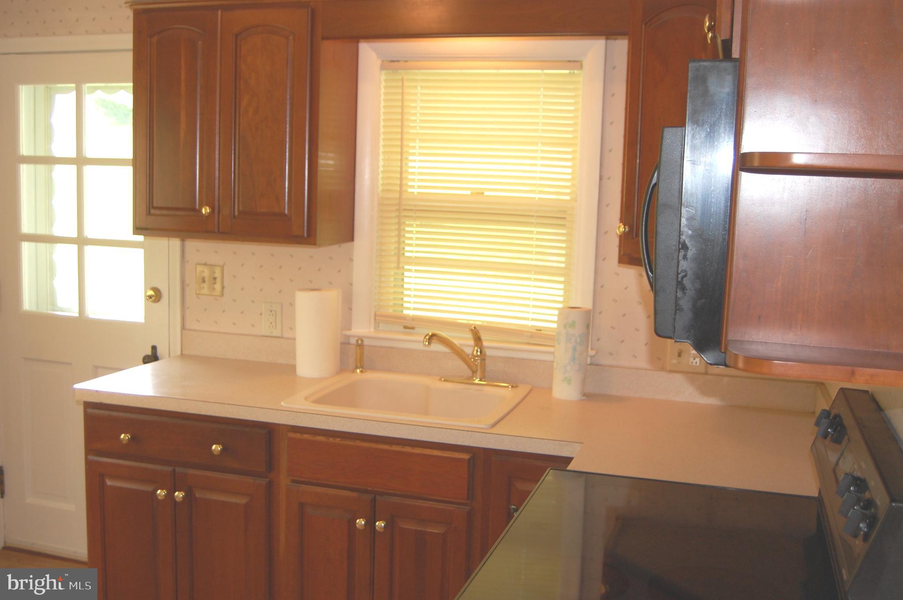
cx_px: 452
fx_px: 902
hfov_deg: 53.2
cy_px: 300
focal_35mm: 36
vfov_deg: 36.8
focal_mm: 24
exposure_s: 1/60
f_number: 4
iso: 400
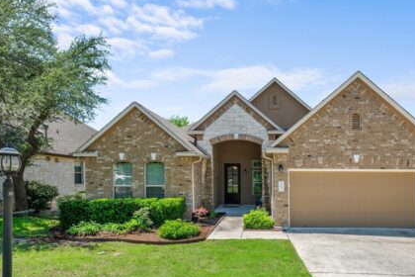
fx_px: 231
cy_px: 179
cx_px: 258
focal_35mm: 20
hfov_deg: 82.5
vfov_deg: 60.8
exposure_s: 1/400
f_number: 8
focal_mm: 14
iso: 250
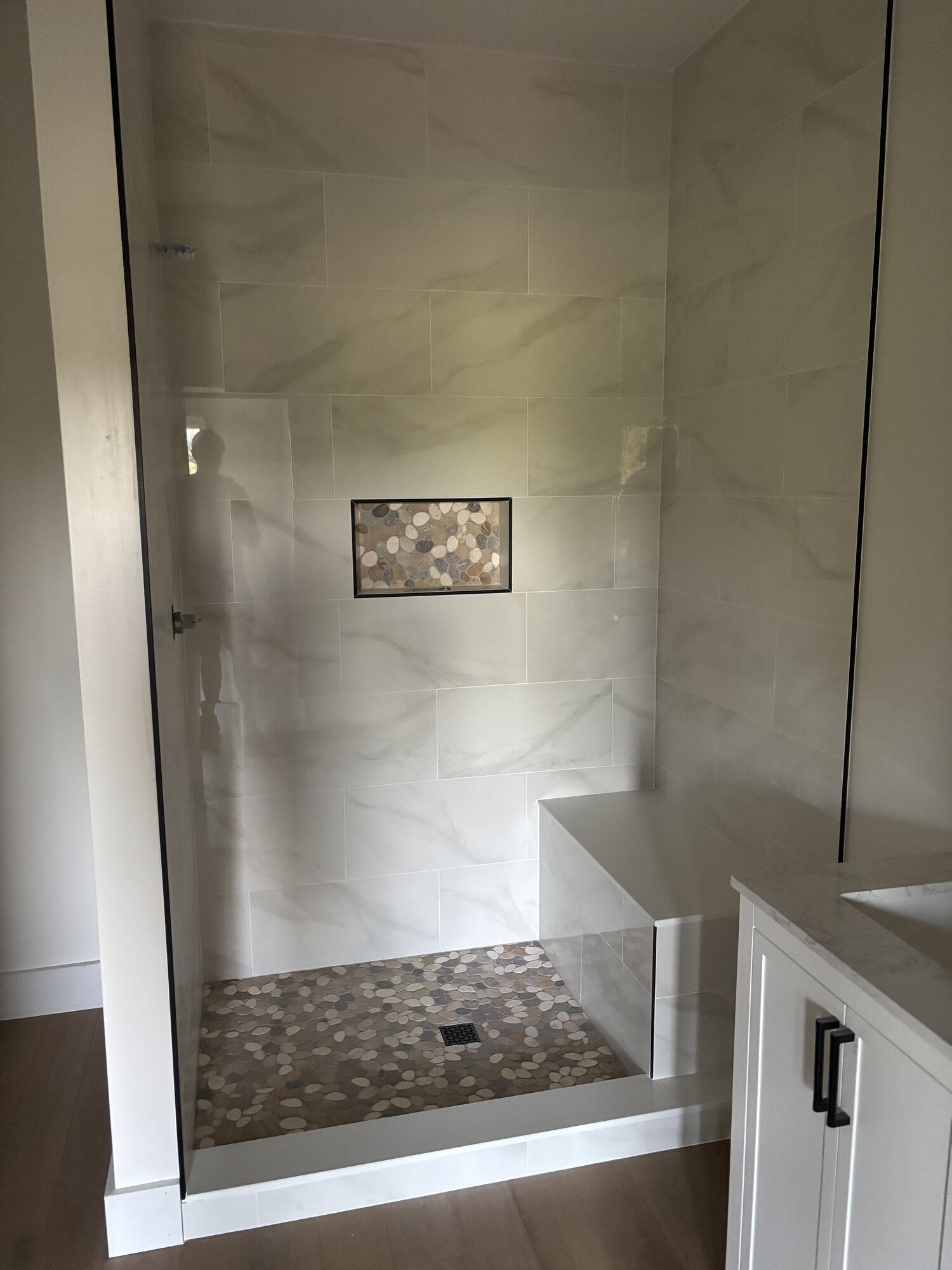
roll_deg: -0.1
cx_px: 476
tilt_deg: -11.7
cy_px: 635
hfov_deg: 53.1
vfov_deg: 67.3
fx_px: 953
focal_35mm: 26
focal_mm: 5.96
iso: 500
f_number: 1.6
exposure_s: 1/44
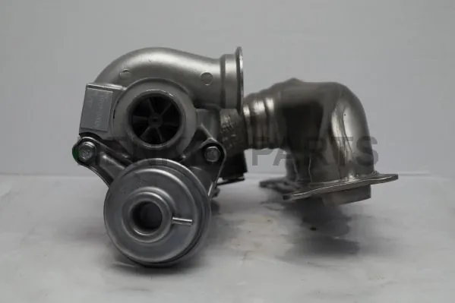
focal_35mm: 82
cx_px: 228
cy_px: 152
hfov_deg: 24.6
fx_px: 1042
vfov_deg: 16.5
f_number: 5.6
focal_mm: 55
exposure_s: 1/160
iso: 1000
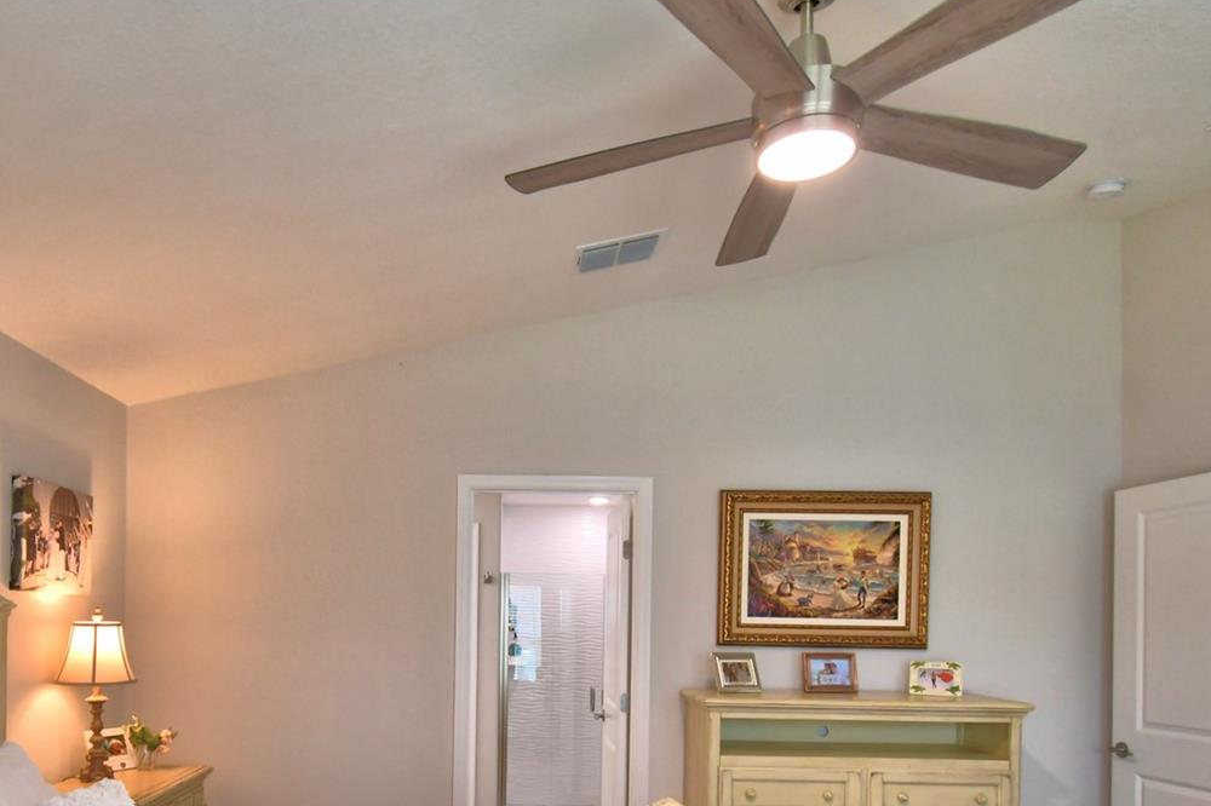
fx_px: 807
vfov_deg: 50.6
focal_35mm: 24
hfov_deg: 73.0
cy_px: 618
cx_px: 484
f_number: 4.5
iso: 400
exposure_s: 1/80
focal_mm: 10
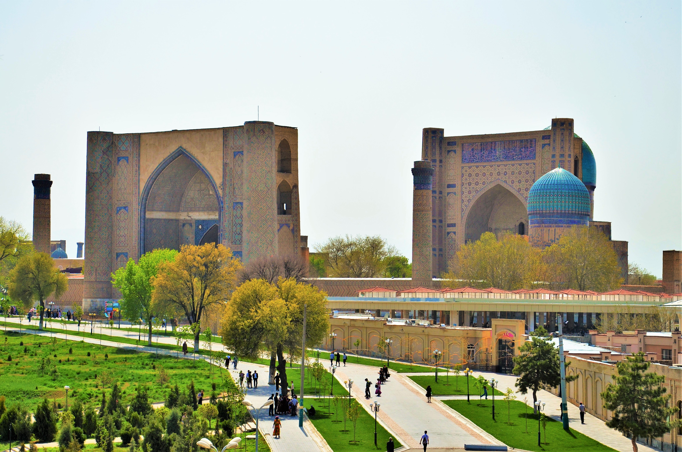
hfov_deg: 20.6
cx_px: 341
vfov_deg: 13.8
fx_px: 1872
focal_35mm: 99
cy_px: 226
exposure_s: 1/1000
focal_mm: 66
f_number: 8
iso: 200
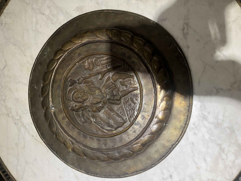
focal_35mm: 26
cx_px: 120
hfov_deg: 67.3
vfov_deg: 53.1
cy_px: 90
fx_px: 181
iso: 80
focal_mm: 5.1
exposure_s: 1/50
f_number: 1.6
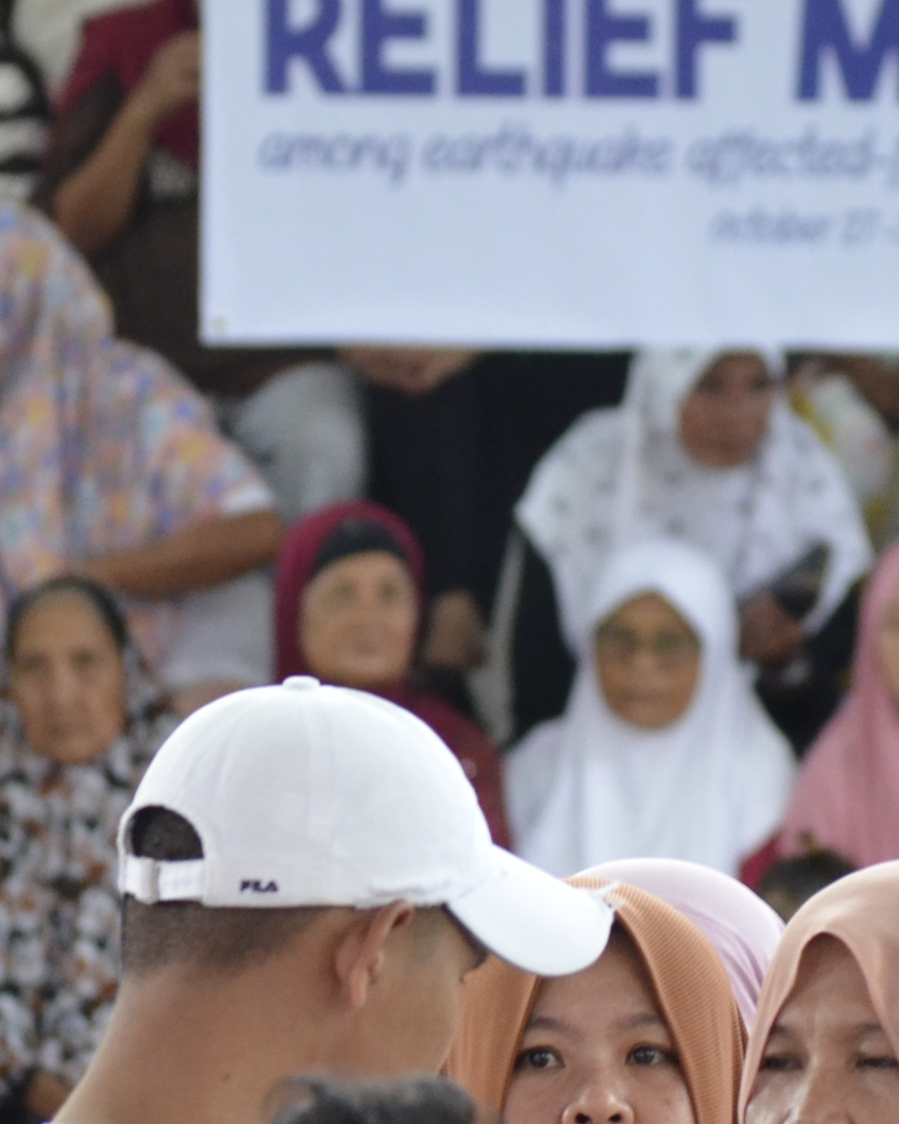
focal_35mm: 479
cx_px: 708
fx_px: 15917
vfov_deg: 4.0
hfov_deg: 3.2
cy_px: 502
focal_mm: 105
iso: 1400
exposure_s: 1/125
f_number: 4.5
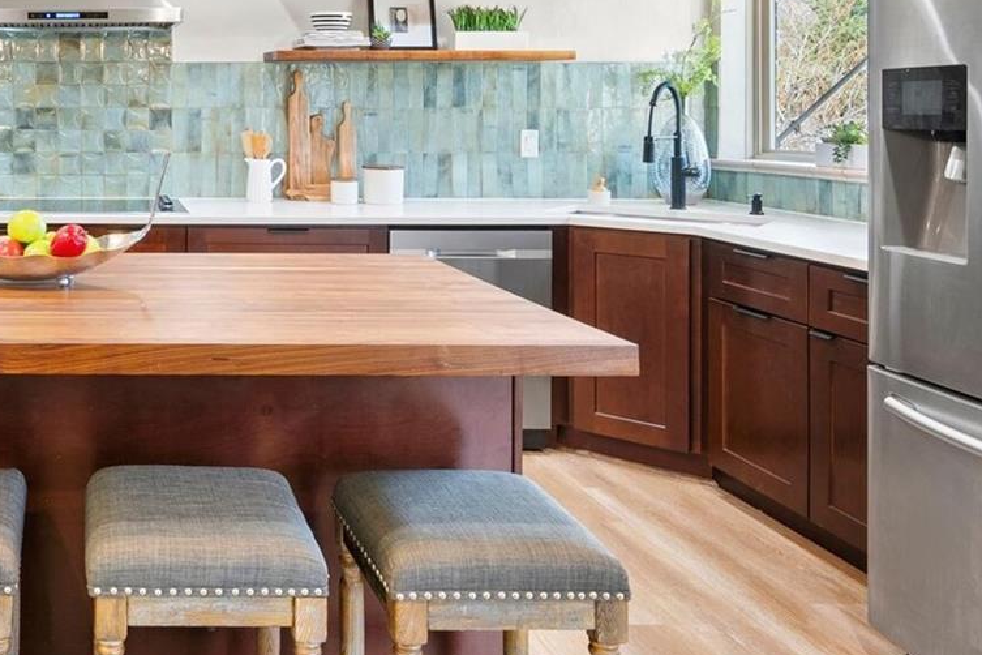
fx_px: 927
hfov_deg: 48.7
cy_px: 116
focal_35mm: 34
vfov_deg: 37.3
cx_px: 65
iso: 320
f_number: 8
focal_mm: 16
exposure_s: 1/2.5
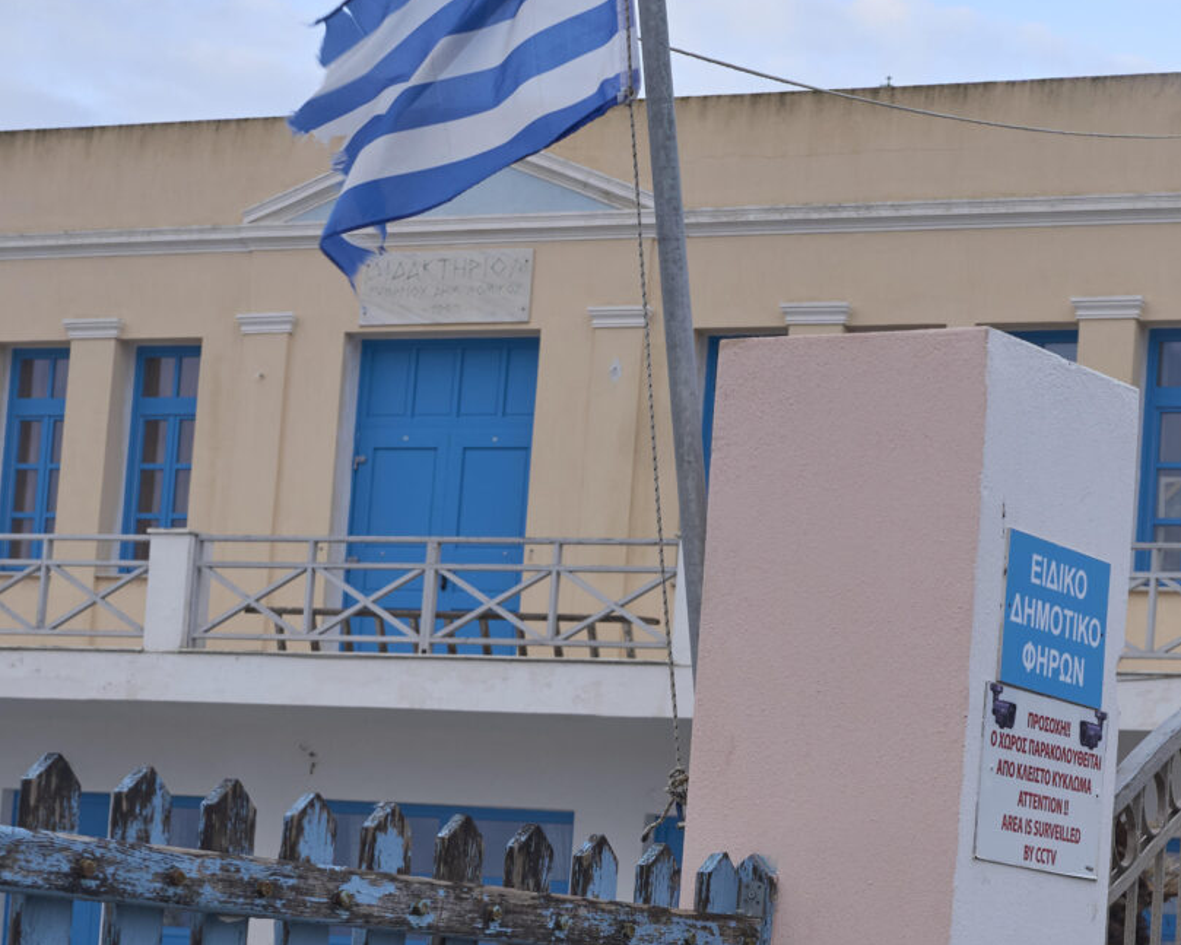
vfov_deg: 14.7
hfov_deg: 18.4
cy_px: 852
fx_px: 3635
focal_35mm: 104
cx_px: 806
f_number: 5.6
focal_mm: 35
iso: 250
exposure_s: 1/160
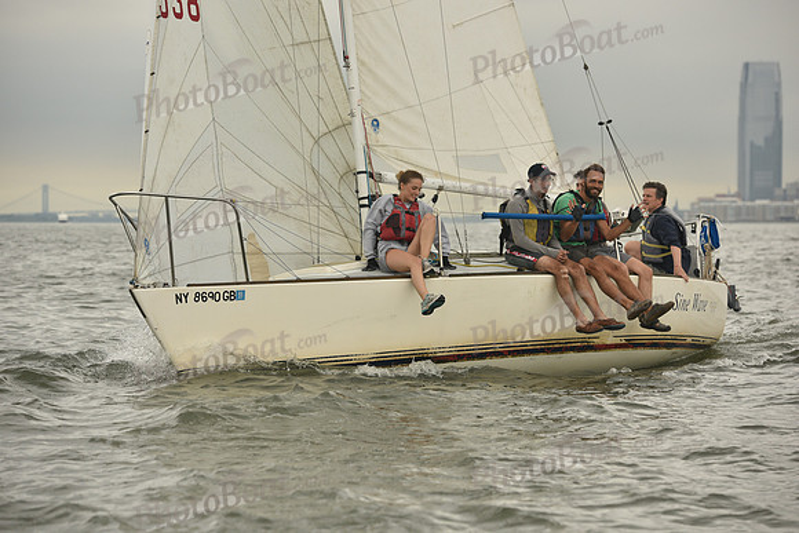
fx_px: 2997
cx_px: 400
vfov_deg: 10.2
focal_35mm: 135
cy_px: 266
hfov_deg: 15.2
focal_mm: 135
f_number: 5
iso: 320
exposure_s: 1/1600
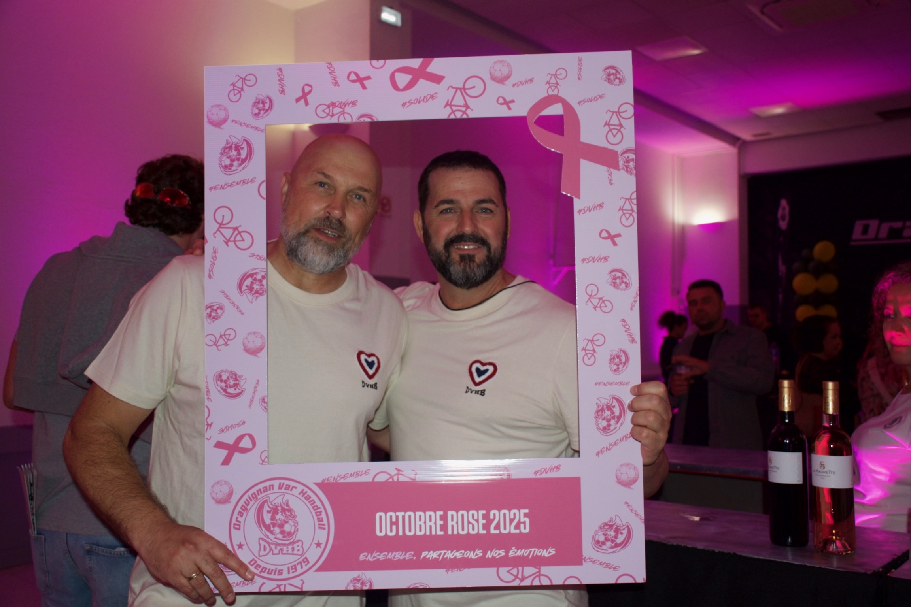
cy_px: 304
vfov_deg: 38.4
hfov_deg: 55.1
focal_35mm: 34
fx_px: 873
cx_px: 456
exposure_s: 1/60
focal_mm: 23
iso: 800
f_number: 3.8
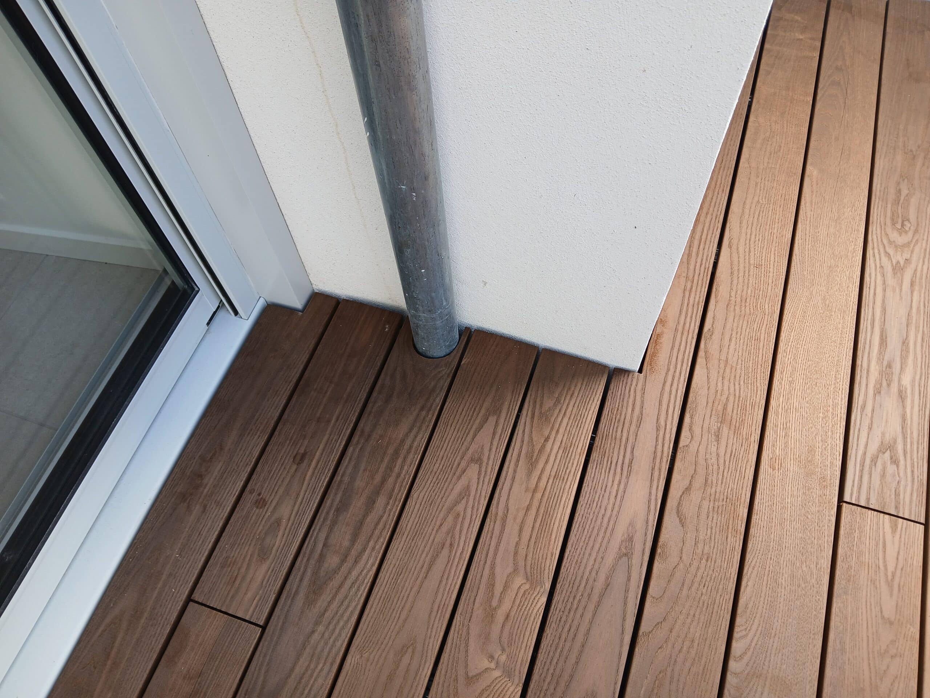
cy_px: 349
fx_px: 699
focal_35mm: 26
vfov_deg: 53.1
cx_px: 465
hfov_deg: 67.3
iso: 32
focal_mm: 3.98
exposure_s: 1/120
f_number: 1.8
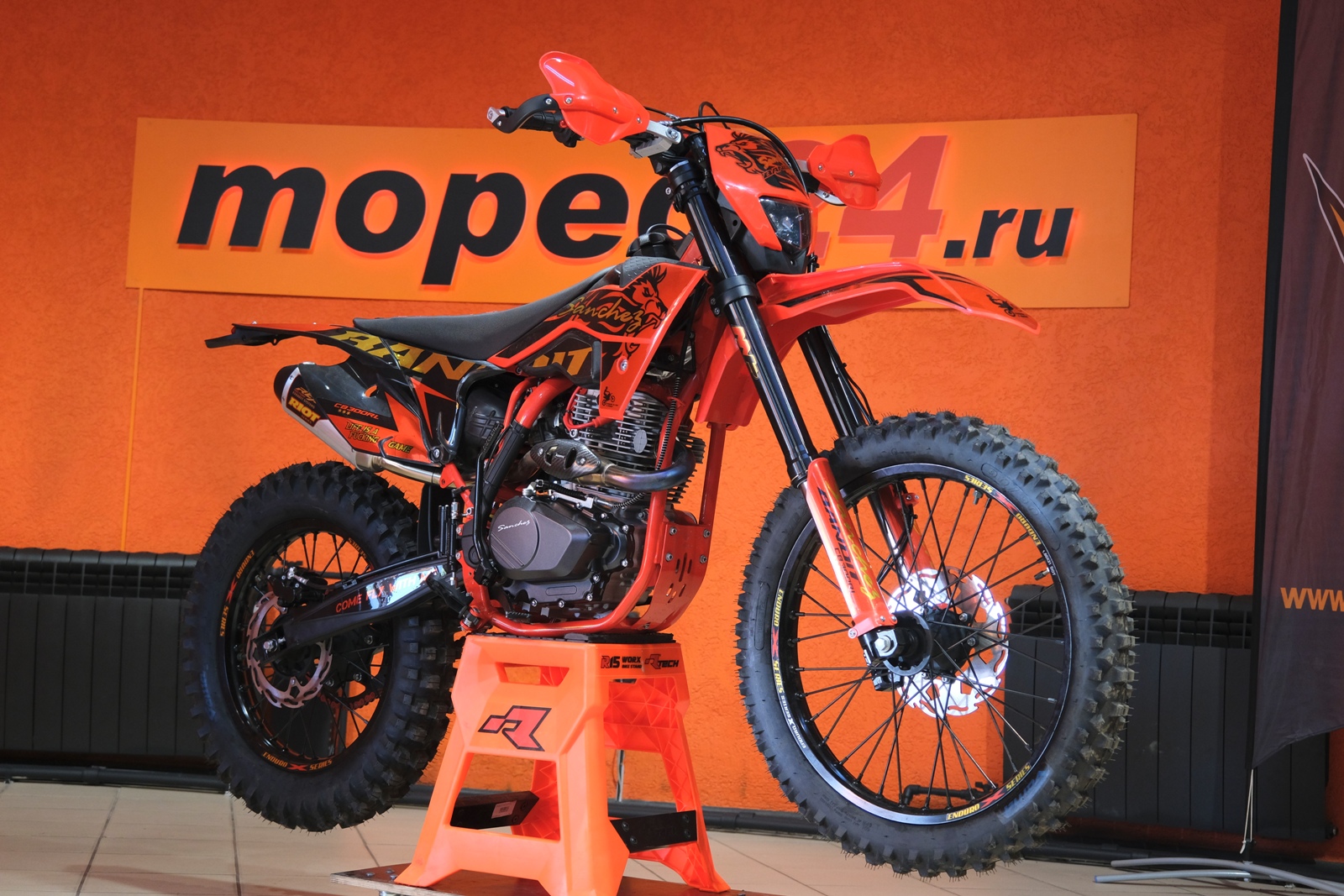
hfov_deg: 35.6
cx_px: 672
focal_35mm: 56
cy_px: 448
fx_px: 2091
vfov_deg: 24.2
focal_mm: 37.6
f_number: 4
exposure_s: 1/100
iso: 1250
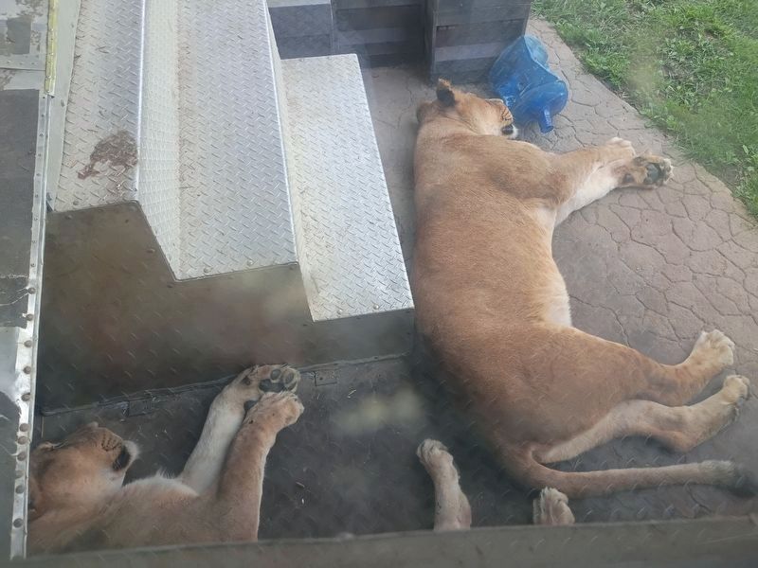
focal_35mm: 29
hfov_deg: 61.7
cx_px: 379
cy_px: 284
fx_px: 635
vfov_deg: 48.2
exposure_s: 1/120
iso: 143
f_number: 1.8
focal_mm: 4.27
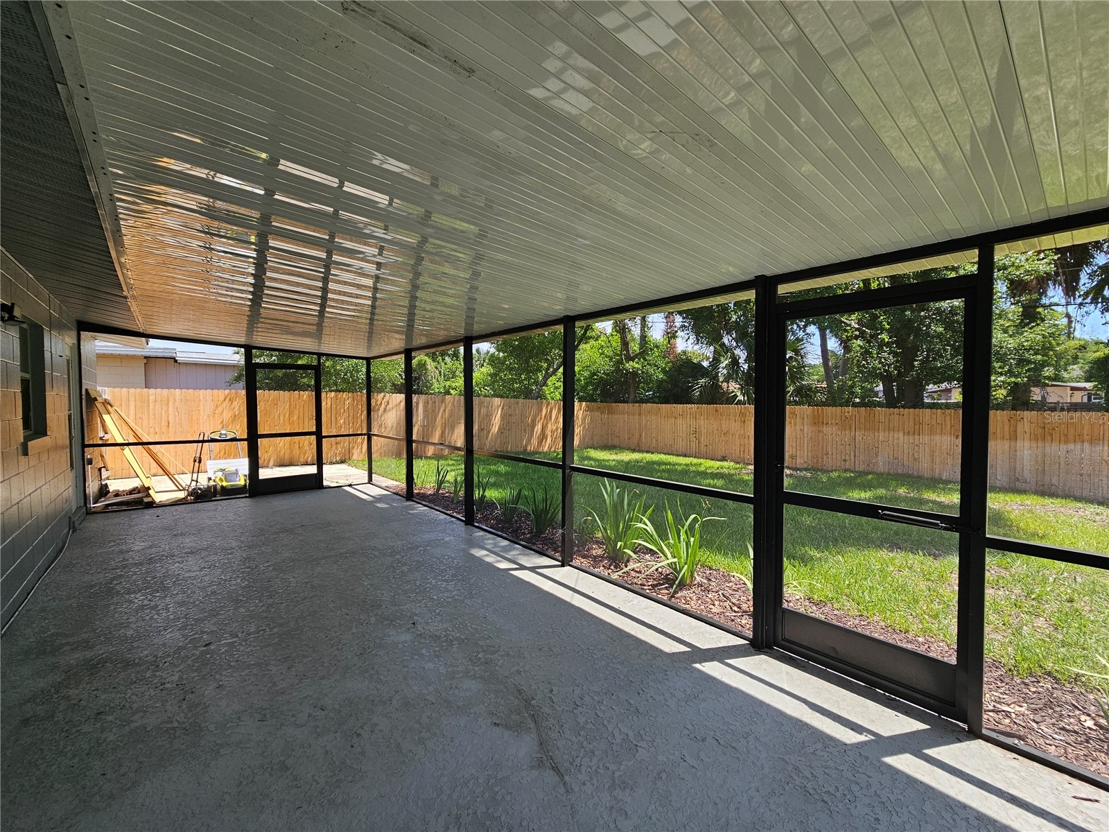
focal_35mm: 13
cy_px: 416
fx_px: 416
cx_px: 554
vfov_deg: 89.9
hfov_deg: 106.2
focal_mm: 2.2
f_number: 2.2
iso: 50
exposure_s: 1/356
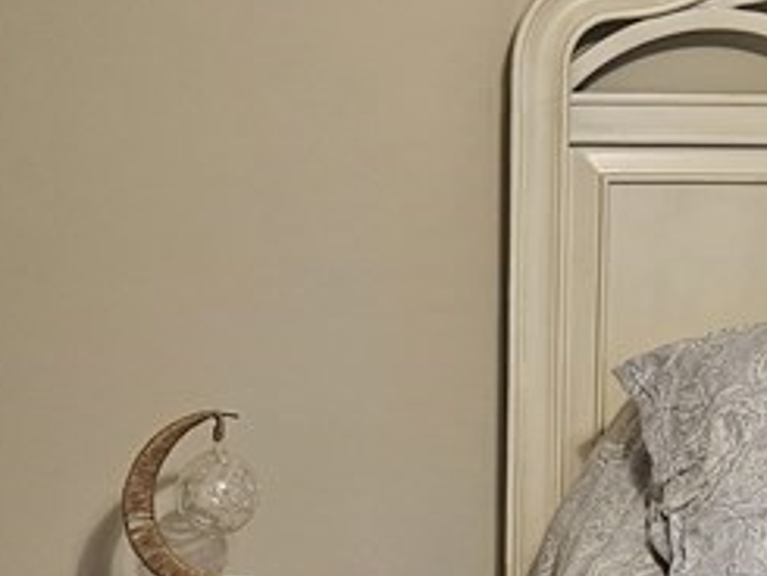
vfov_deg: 15.4
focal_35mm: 96
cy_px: 413
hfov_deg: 20.3
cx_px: 554
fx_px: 2128
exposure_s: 1/120
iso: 500
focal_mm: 5.4
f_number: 1.8
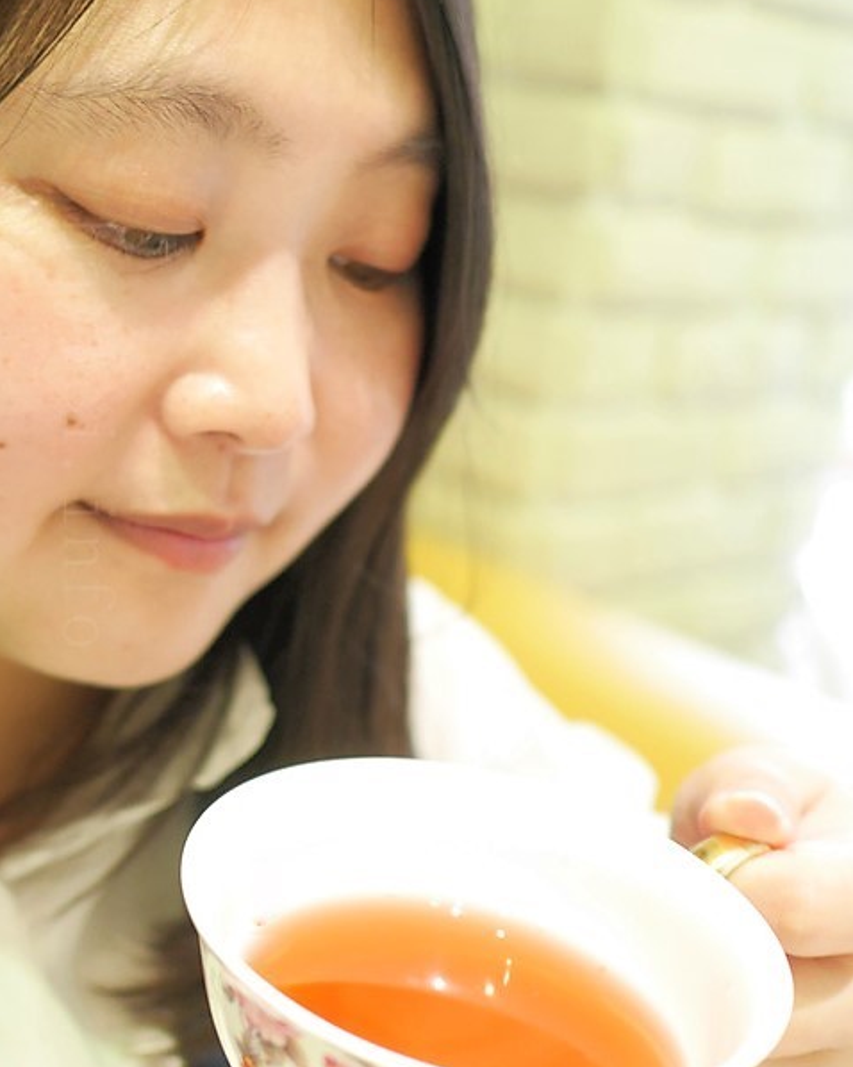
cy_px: 505
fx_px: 1547
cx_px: 209
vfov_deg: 38.0
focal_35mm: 49
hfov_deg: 30.3
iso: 1000
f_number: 1.7
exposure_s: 1/60
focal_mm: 15
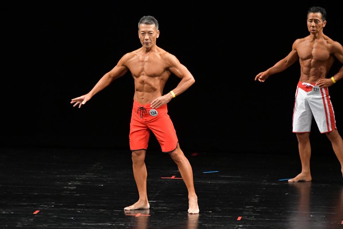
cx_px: 172
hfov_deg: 7.2
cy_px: 114
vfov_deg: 4.8
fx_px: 2714
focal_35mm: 285
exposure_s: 1/400
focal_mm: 190
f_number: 5.6
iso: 3200
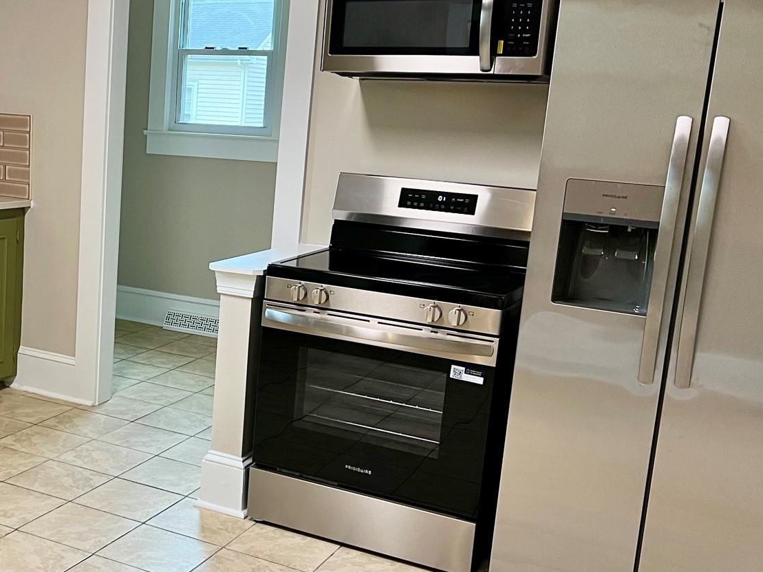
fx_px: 1058
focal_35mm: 48
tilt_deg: -8.9
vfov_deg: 30.3
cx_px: 141
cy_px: 290
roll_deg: -2.0
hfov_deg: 38.0
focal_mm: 5.7
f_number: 1.5
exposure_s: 1/60
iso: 100
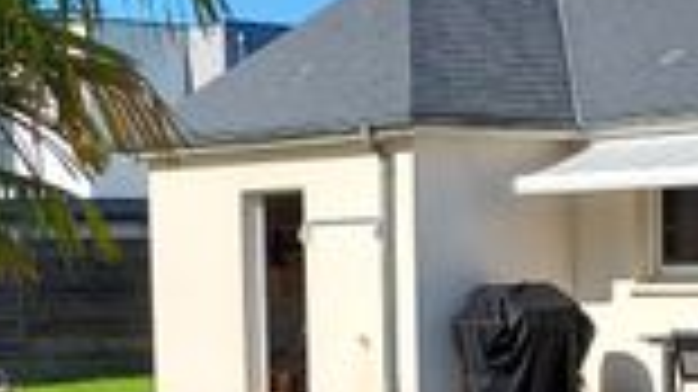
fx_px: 1868
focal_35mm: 101
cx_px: 324
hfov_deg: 21.2
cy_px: 482
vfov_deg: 11.7
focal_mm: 4.6
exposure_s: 1/1202
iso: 40
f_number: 1.8
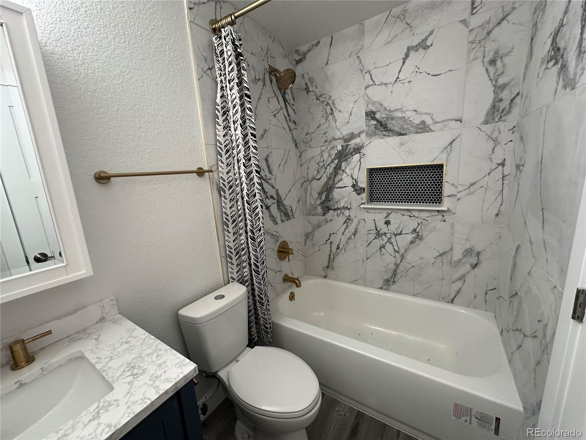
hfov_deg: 102.1
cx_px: 293
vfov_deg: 85.7
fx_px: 237
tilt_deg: -12.6
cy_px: 220
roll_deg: +3.1
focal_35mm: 14
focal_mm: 2.22
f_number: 2.2
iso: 200
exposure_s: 1/60
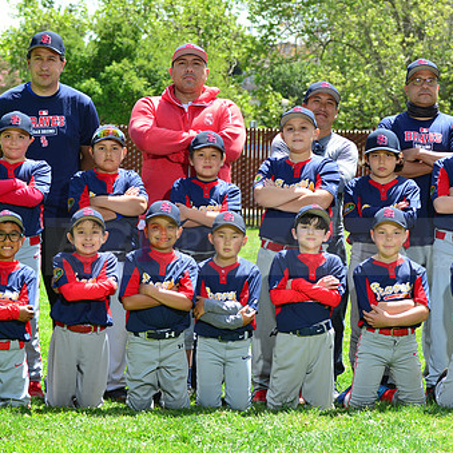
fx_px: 1851
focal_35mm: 125
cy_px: 236
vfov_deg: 14.0
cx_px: 270
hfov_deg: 13.9
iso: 200
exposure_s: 1/200
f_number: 8
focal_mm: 86
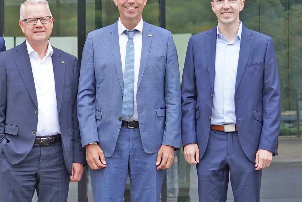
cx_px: 109
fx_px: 671
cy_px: 115
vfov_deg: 17.1
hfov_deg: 25.3
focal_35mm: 80
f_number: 4
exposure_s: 1/160
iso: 250
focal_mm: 37
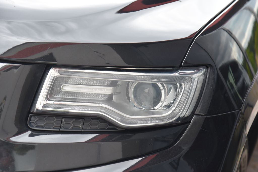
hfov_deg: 17.1
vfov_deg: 11.4
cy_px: 86
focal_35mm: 120
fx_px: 860
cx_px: 129
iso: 500
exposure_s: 1/125
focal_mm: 120
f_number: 5.6
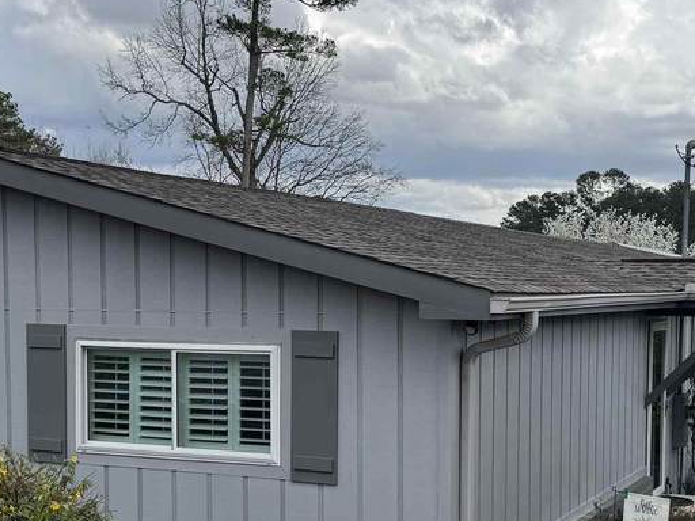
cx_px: 371
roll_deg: -0.4
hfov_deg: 32.2
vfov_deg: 24.2
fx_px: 1205
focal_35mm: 60
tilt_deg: -4.2
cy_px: 374
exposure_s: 1/3597
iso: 80
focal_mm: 6.76
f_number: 1.78
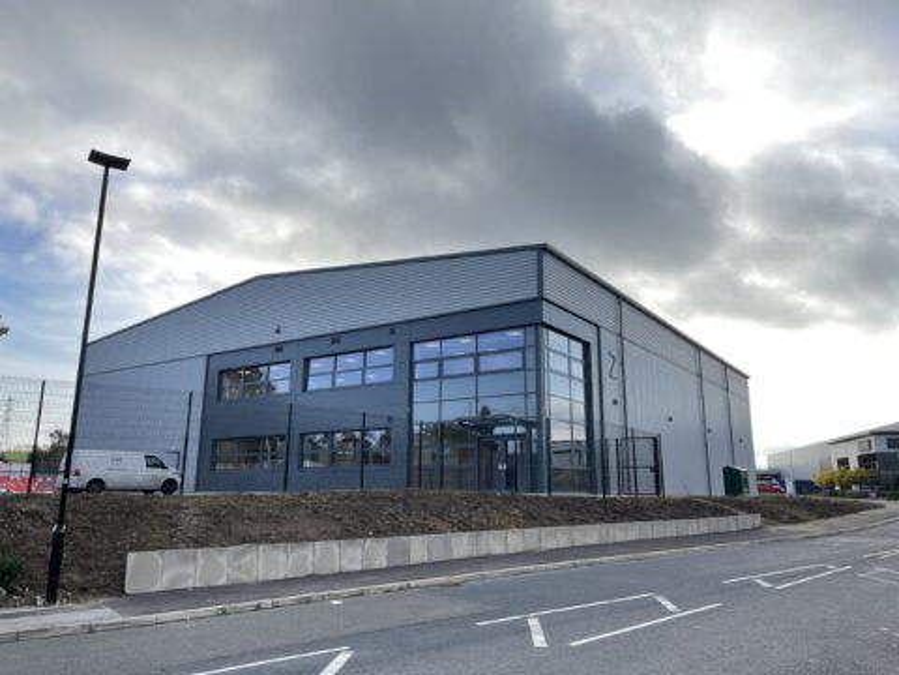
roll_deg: -0.4
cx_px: 450
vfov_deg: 53.1
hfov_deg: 67.3
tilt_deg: +12.0
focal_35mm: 26
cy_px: 338
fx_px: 675
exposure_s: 1/848
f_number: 1.6
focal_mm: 5.1
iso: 32
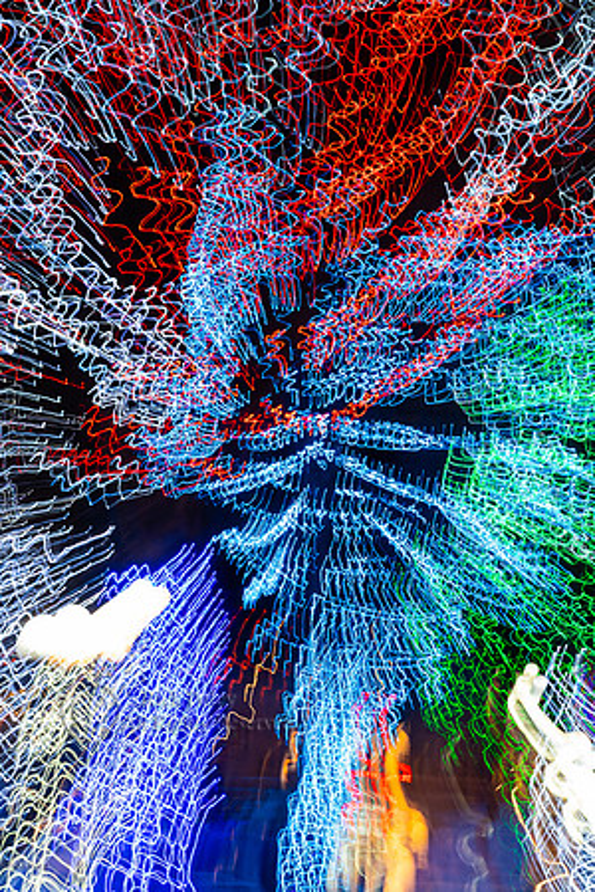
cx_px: 298
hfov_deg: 35.1
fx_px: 942
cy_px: 446
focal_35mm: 38
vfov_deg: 50.7
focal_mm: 38
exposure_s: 3.2
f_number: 11
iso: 250
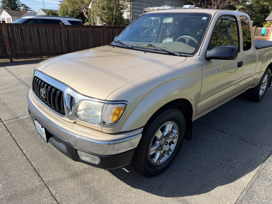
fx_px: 189
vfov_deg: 56.8
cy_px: 102
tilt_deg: -21.5
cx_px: 136
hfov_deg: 71.6
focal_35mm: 24
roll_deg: -1.3
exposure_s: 1/3425
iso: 100
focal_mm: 6.76
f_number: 1.78
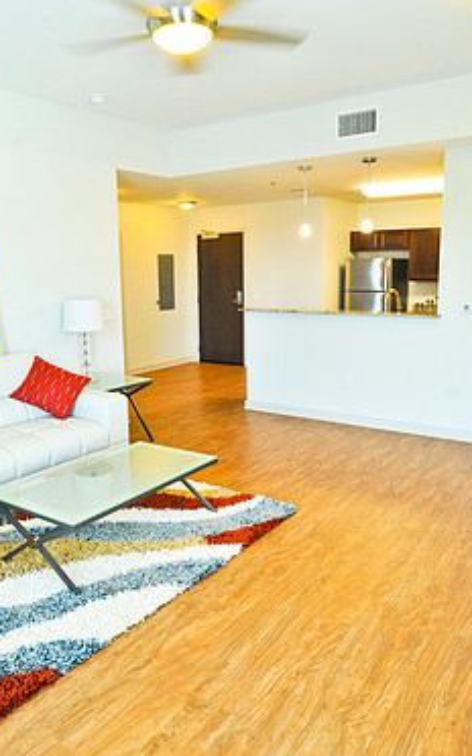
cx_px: 210
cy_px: 386
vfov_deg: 68.4
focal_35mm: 27
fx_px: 557
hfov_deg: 45.9
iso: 1250
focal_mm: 17
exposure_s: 1/50
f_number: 5.6
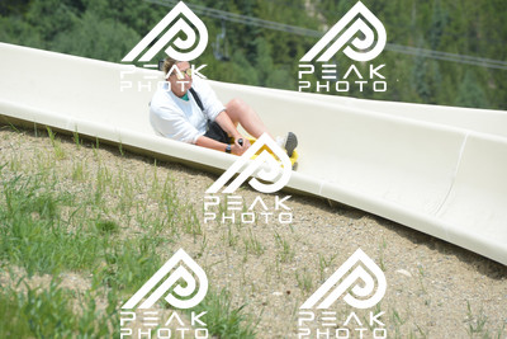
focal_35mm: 195
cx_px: 254
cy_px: 170
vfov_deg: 7.0
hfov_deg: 10.5
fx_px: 2747
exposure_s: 1/640
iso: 250
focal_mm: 195
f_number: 6.3
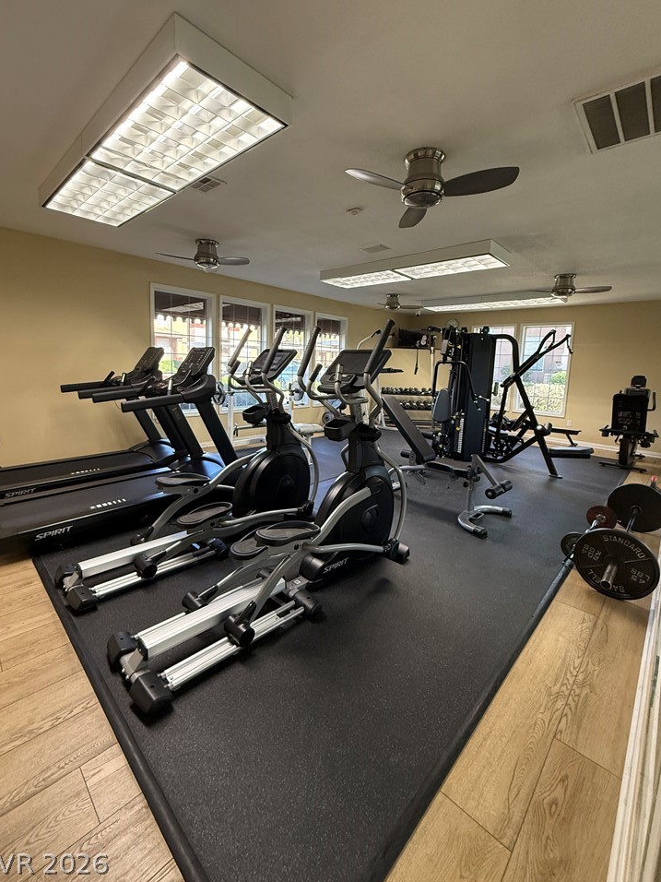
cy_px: 412
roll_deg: -1.8
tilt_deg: -6.0
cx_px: 329
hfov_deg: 81.7
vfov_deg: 98.0
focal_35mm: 15
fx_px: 382
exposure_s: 1/120
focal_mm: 2.22
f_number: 2.2
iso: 400
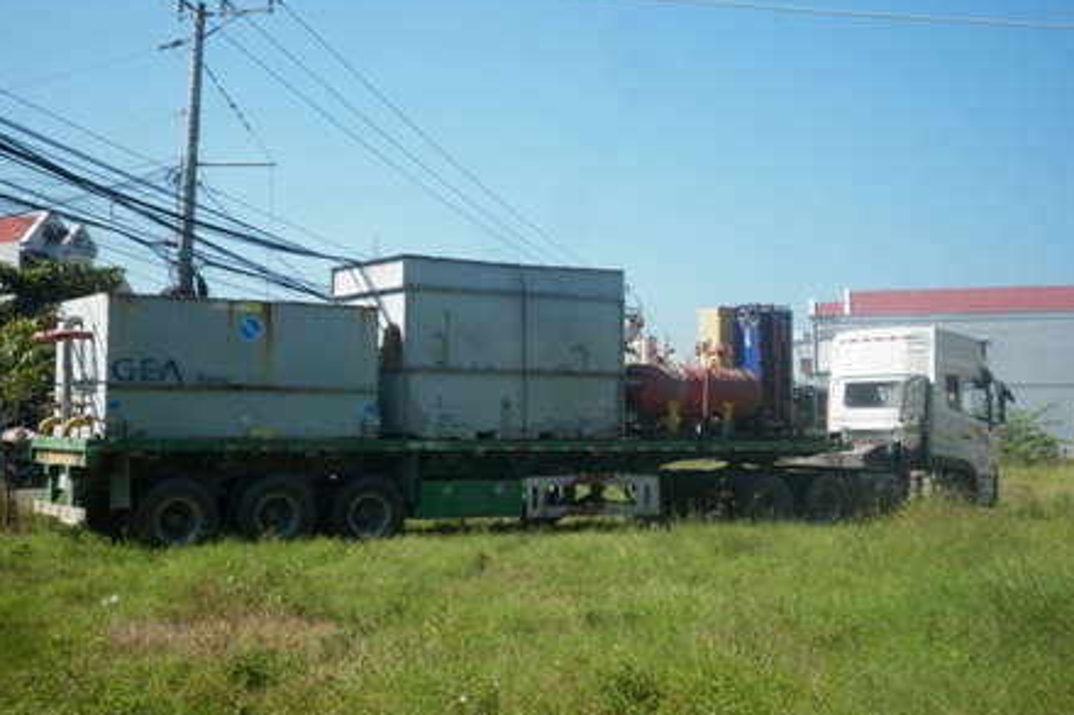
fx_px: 1580
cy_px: 322
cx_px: 539
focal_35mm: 53
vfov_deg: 25.5
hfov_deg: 37.5
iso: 80
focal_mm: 9
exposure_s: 1/640
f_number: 3.8
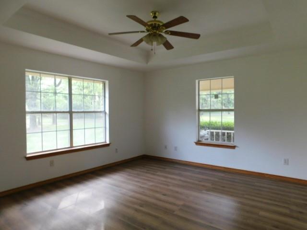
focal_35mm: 23
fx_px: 204
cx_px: 154
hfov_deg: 73.9
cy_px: 115
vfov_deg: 58.9
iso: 140
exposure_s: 1/30
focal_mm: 4
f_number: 3
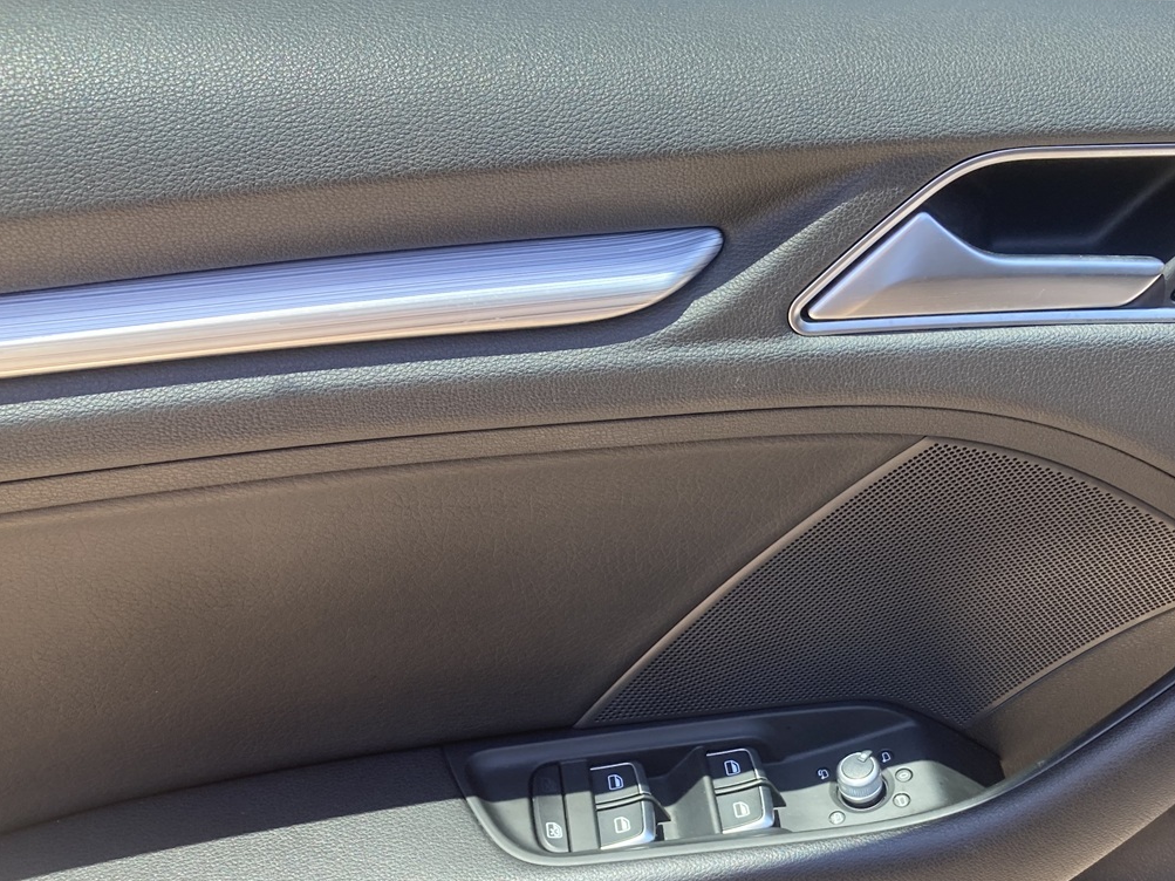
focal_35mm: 45
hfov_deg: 41.4
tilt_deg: -40.0
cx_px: 806
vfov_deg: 31.6
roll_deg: +2.2
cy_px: 652
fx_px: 1527
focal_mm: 3.99
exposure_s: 1/121
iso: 32
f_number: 1.8
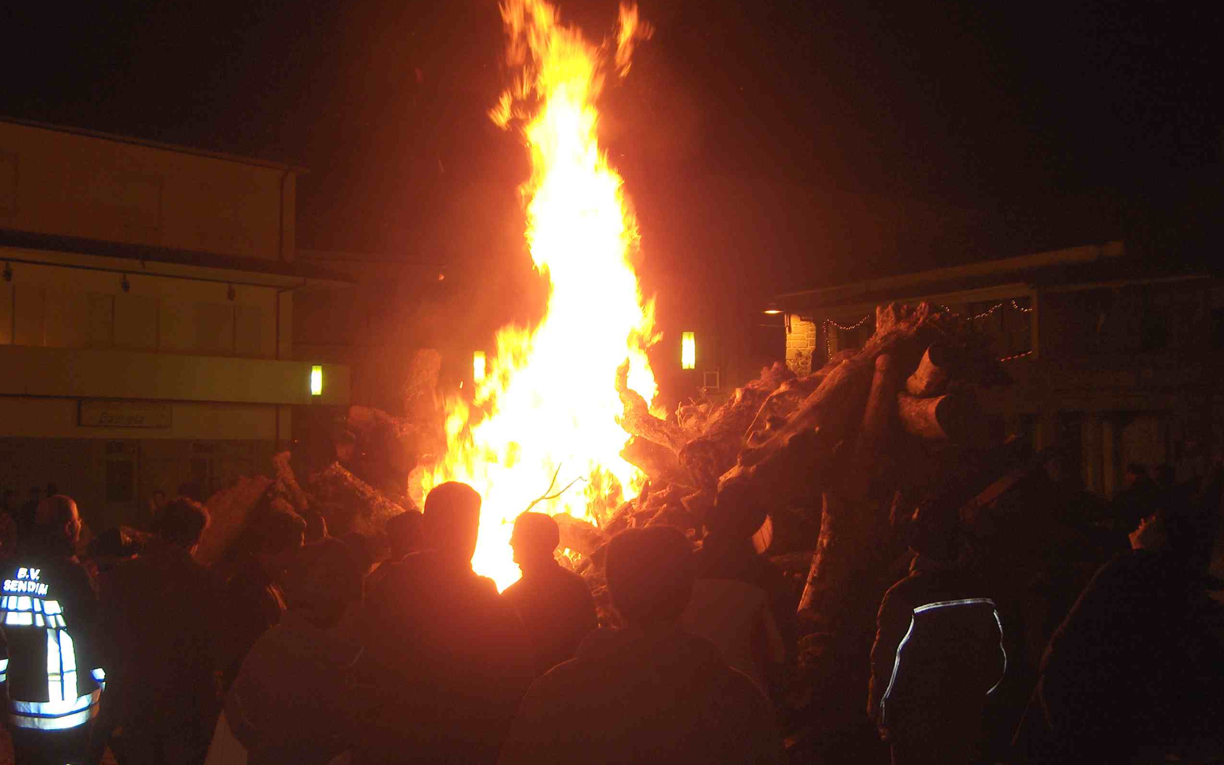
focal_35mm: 42
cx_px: 606
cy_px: 355
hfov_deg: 47.2
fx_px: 1401
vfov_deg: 30.5
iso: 100
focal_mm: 8
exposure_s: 1/60
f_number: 2.8
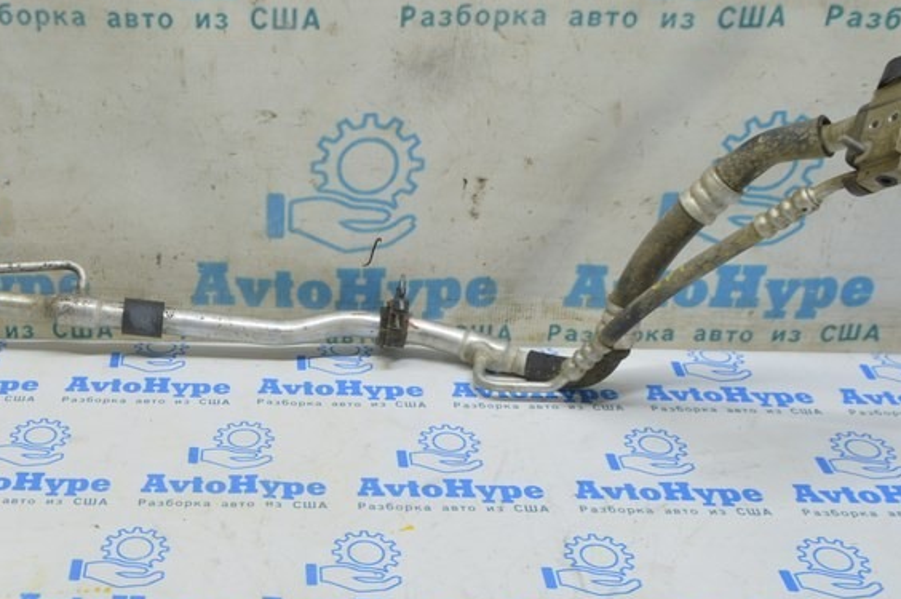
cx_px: 192
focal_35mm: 49
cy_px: 314
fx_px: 1225
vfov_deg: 27.5
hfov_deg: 39.0
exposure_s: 1/20
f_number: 5.6
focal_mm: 18
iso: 400
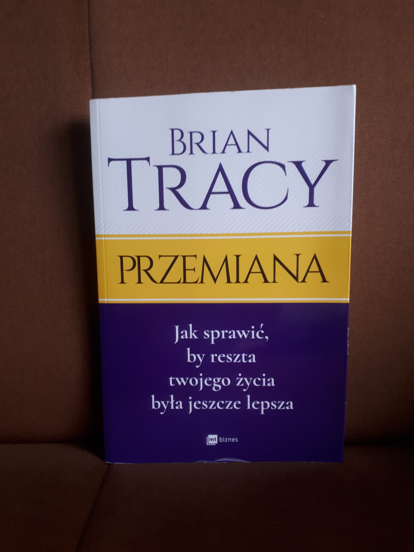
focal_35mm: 27
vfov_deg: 65.3
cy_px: 276
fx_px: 431
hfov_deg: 51.4
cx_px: 207
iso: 125
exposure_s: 1/30
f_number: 1.9
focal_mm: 3.6
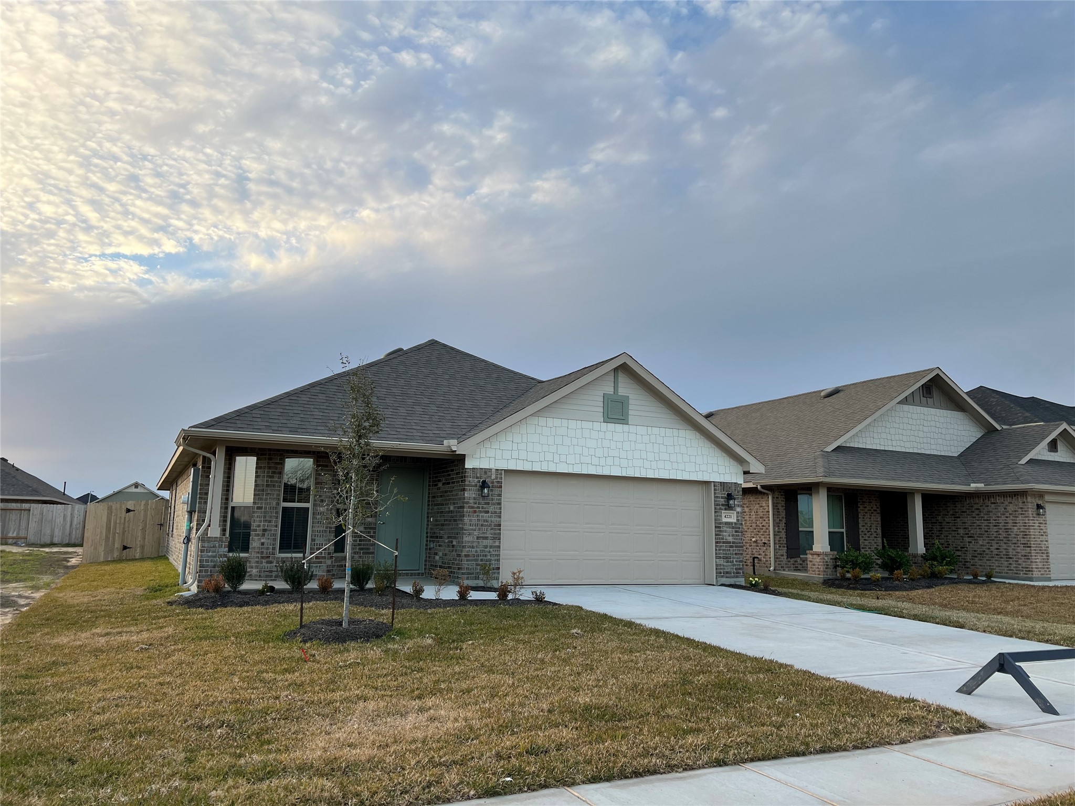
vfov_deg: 53.1
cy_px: 403
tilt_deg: +8.5
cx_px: 538
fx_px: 807
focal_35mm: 26
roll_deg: -1.6
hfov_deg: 67.3
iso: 50
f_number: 1.5
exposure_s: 1/791
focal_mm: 5.7
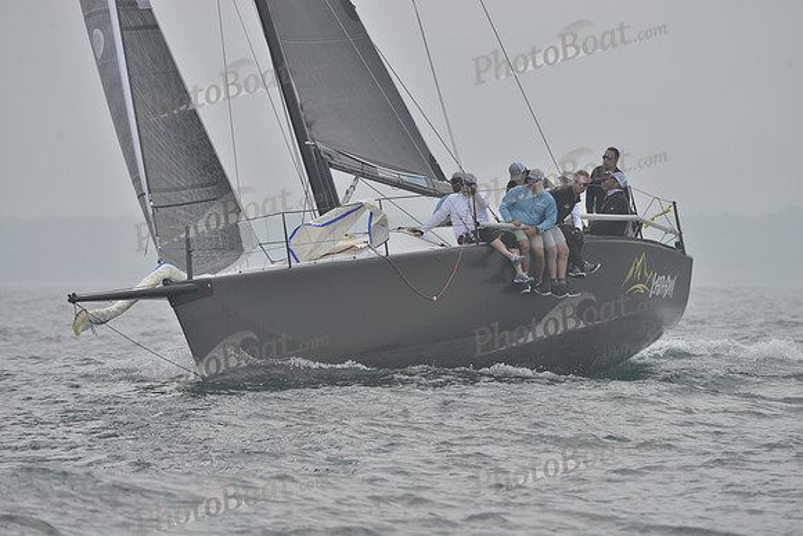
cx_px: 402
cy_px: 268
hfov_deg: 6.6
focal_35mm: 310
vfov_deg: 4.4
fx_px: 6916
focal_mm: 310
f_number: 8
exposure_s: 1/800
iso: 280
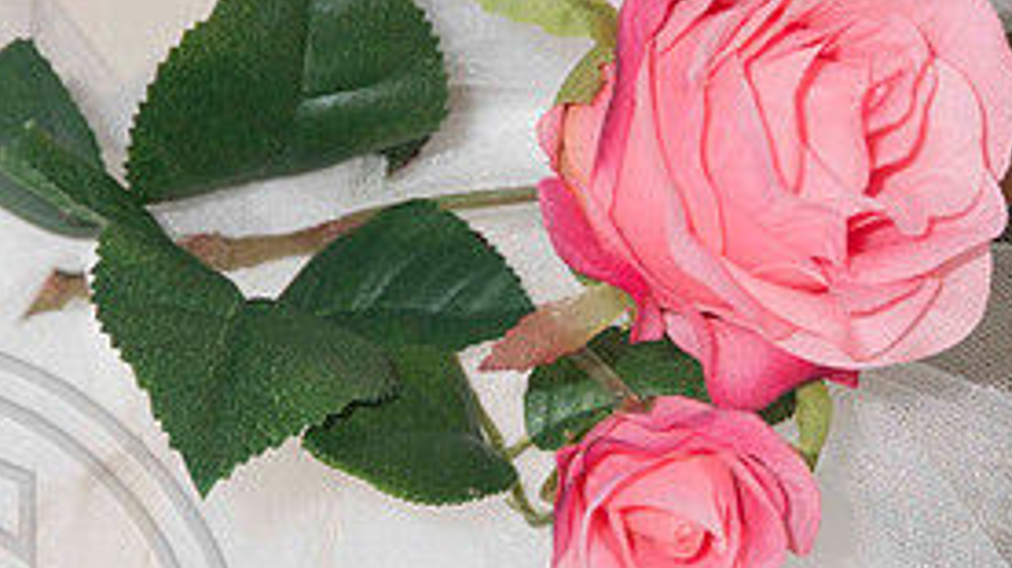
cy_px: 346
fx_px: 17704
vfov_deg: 1.8
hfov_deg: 3.3
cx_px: 535
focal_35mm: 660
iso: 100
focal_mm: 200
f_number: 9
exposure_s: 1/250
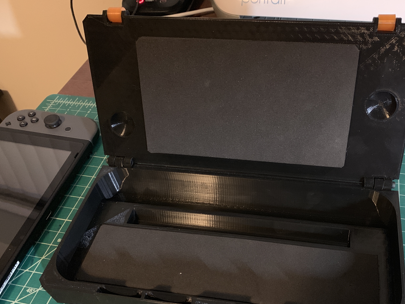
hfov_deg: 53.4
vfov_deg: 41.6
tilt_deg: -48.0
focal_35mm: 34
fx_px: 398
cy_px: 182
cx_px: 252
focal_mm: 4.25
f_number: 1.8
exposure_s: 1/18
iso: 800
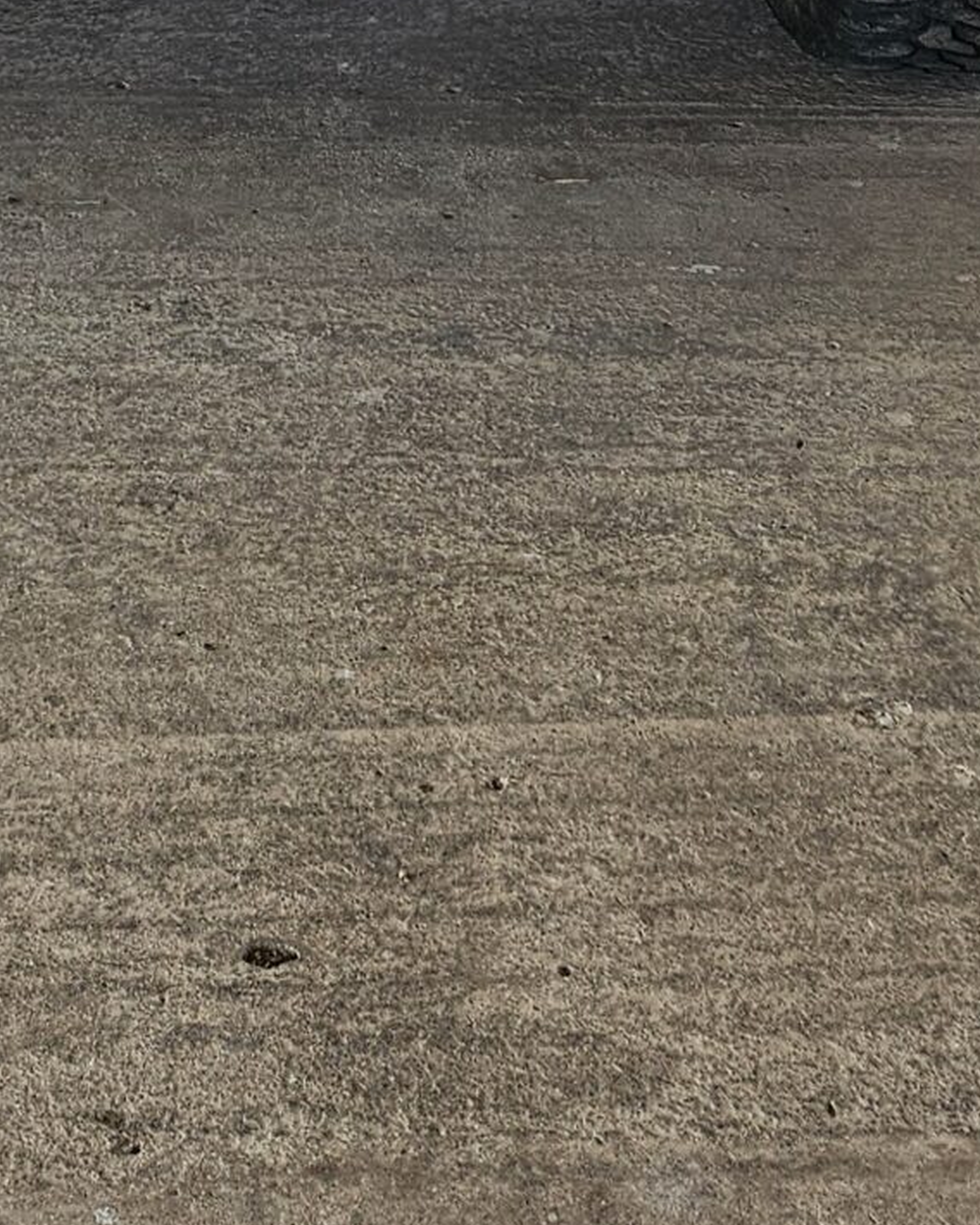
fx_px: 2937
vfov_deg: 19.4
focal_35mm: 81
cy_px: -794
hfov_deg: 18.8
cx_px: 259
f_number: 1.8
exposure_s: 1/180
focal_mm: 5.4
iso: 50
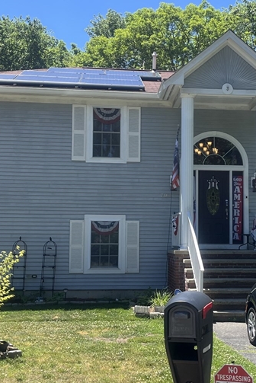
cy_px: 201
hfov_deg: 24.4
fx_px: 586
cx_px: 184
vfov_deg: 36.2
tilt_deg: +7.1
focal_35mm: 55
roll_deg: -2.0
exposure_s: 1/1404
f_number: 1.6
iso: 50
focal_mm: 5.1
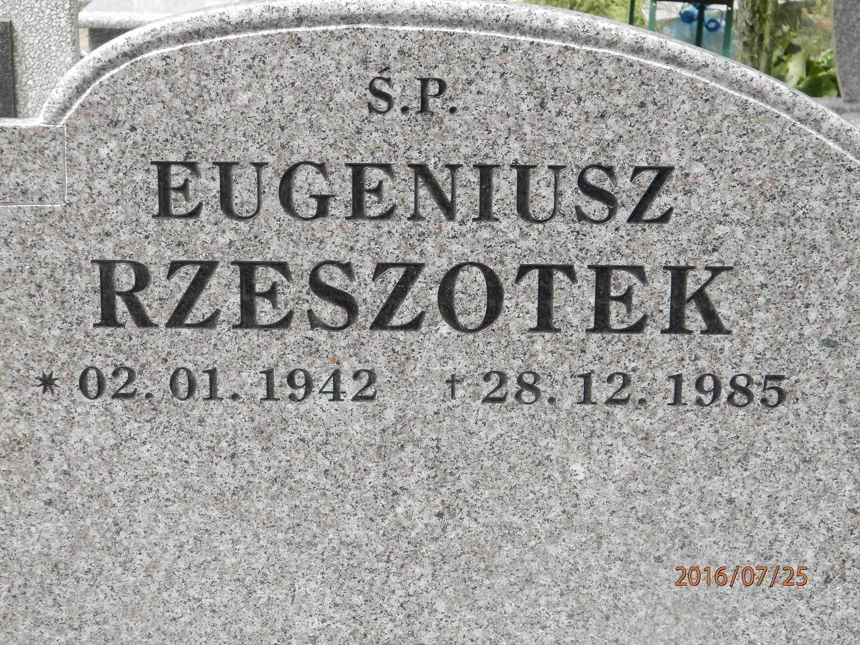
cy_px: 322
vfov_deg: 18.0
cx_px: 430
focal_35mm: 82
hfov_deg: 23.8
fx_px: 2037
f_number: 4.2
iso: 80
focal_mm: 14.6
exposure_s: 1/200
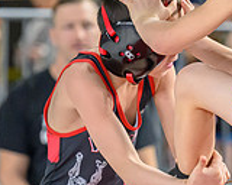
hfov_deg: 3.0
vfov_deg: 2.4
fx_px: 4408
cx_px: 207
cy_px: 182
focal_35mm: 642
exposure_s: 1/640
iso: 5600
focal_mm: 155
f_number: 4.5
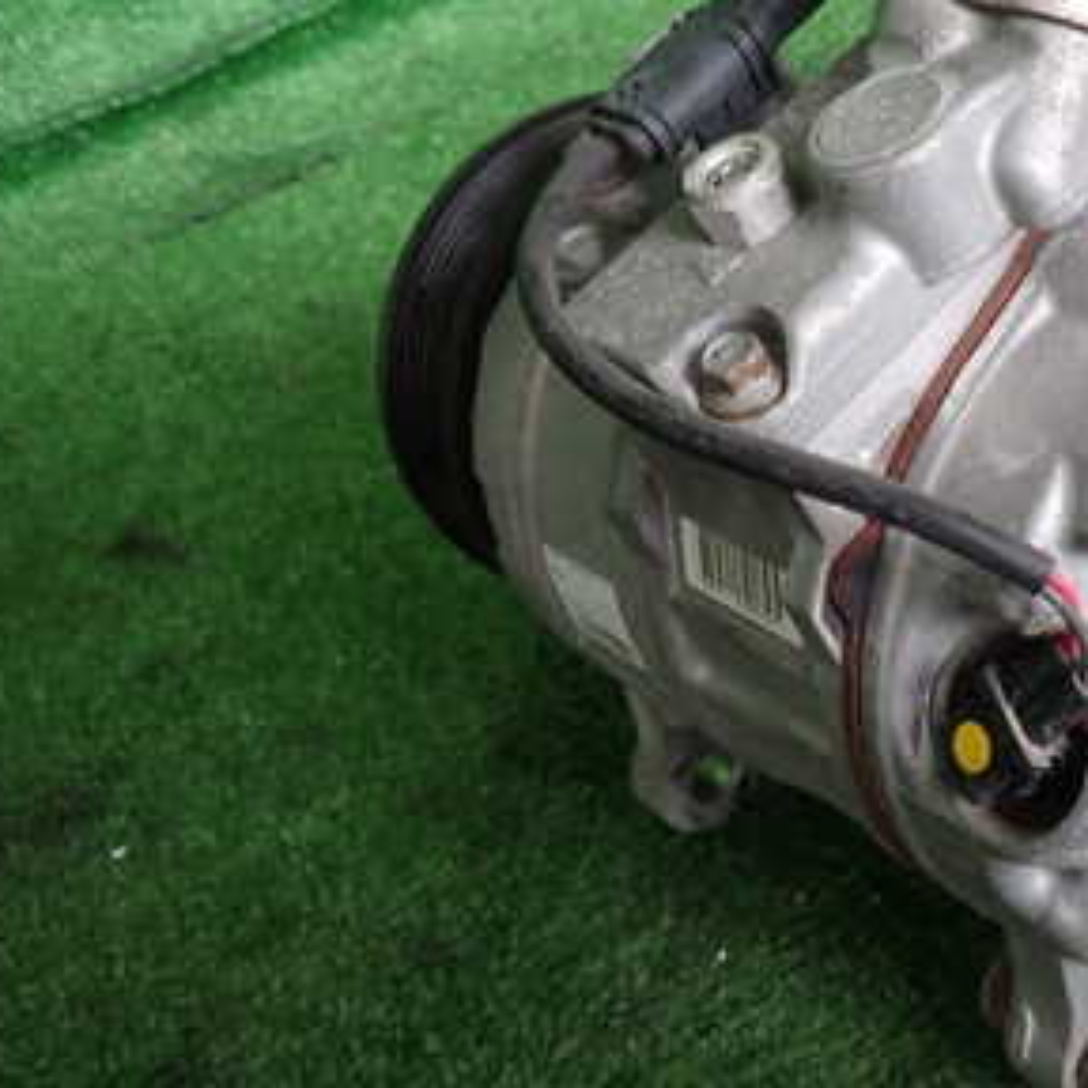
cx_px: 1077
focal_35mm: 46
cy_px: 518
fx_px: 1636
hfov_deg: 33.8
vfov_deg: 36.8
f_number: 2
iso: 100
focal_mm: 4.5
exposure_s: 1/60
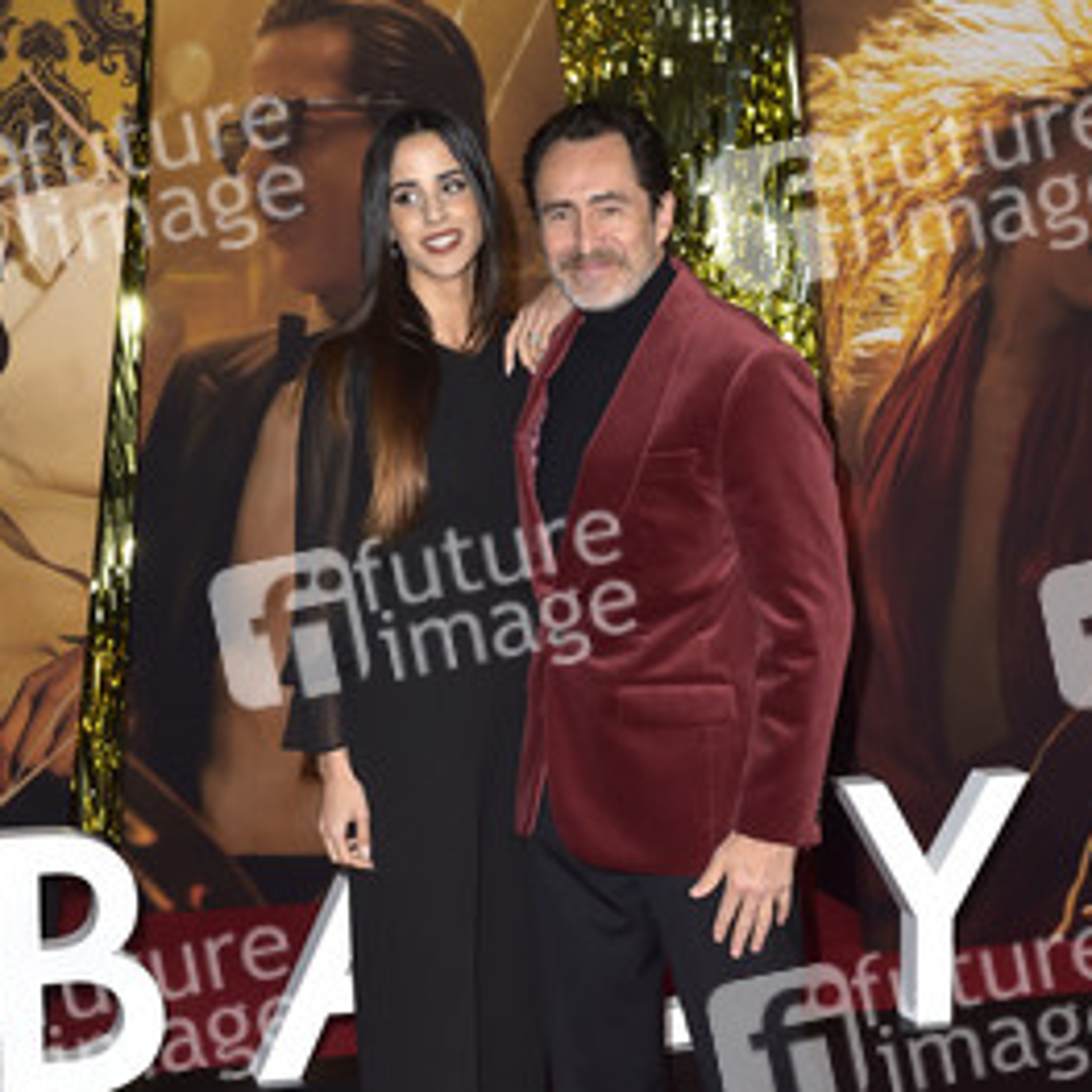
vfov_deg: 27.3
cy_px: 818
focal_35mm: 62
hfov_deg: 27.7
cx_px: 546
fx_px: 2213
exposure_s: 1/250
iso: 640
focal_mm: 48
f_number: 6.3
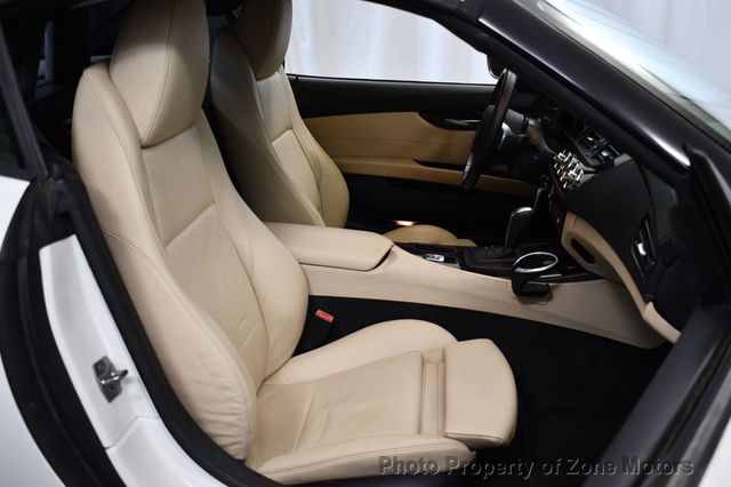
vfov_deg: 38.8
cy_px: 244
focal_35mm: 34
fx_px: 690
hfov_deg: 55.8
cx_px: 366
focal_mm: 23
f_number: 3.8
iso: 1250
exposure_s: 1/125
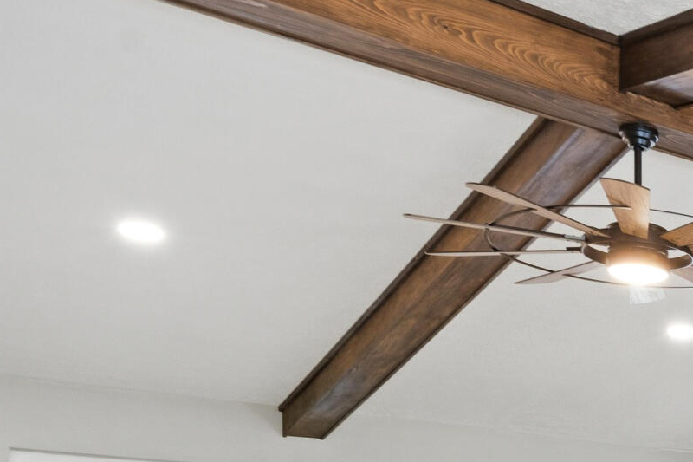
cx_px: 1080
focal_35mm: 60
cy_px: 573
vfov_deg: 20.9
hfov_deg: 24.6
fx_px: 1155
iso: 800
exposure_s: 1/2.5
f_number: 8
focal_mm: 16
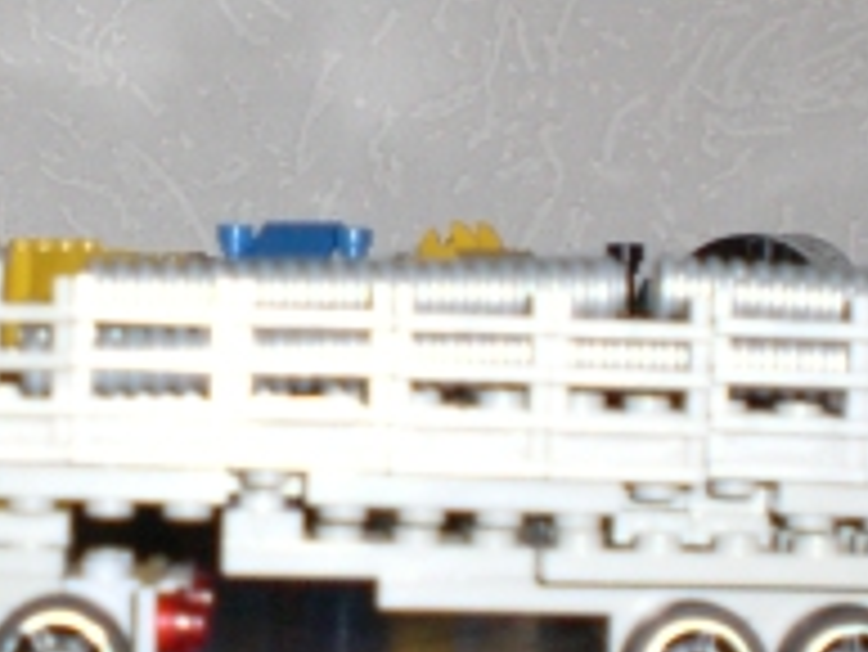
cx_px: 229
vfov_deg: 11.8
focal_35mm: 126
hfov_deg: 15.6
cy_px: 400
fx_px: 3161
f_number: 3.1
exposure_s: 1/60
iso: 200
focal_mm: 6.3
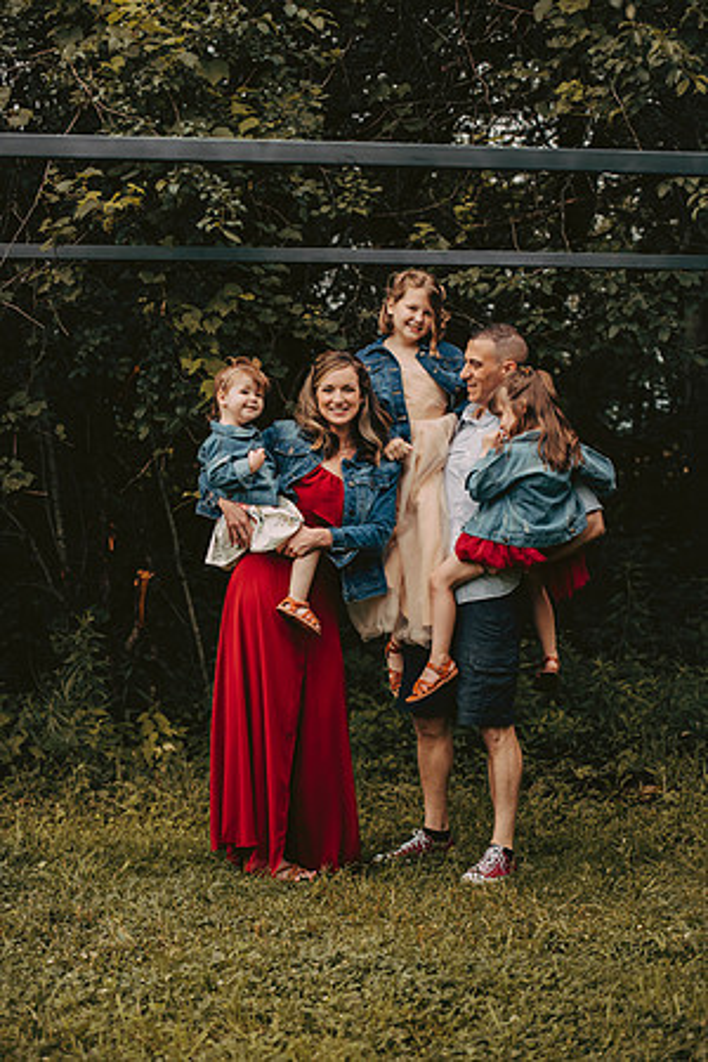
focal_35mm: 75
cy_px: 531
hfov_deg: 18.2
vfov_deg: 27.0
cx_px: 354
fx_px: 2212
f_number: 2.8
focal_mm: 75
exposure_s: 1/1600
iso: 640
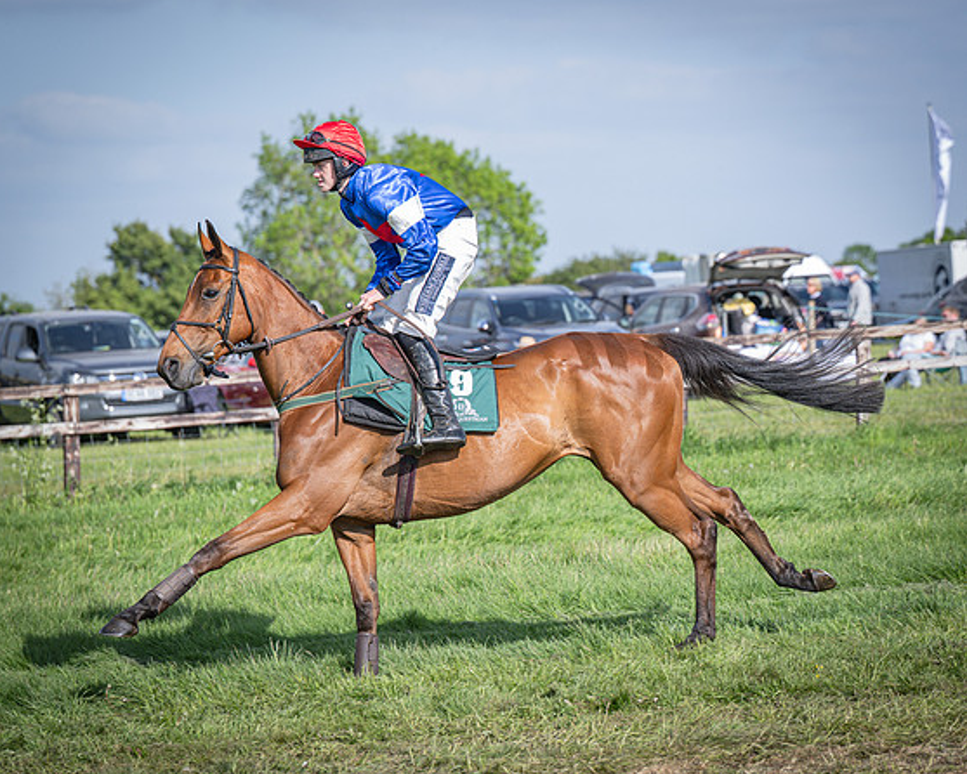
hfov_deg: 14.0
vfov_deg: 11.3
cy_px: 462
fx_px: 3922
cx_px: 593
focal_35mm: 137
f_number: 3.5
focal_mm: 99
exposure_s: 1/1600
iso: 200
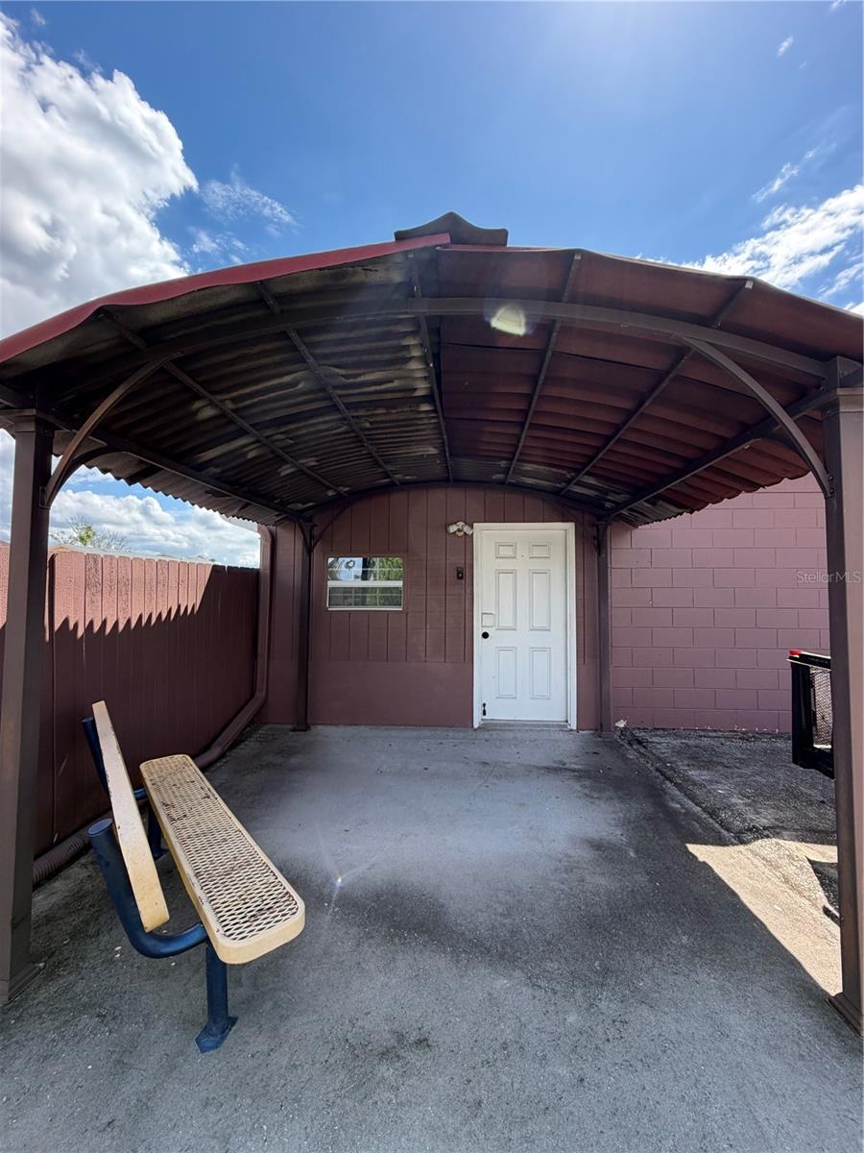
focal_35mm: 14
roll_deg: -1.9
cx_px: 432
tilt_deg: +2.9
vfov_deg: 102.1
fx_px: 466
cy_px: 576
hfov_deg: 85.7
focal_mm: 2.22
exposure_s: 1/559
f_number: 2.2
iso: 40
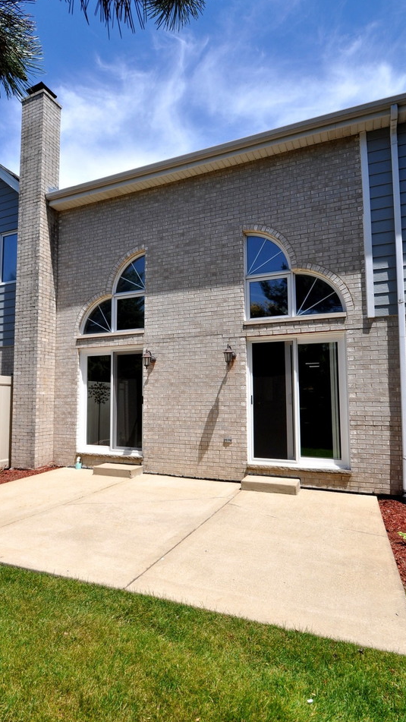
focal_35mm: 20
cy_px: 370
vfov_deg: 87.8
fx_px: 375
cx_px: 172
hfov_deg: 56.6
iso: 200
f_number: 10
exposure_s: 1/400
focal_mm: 11
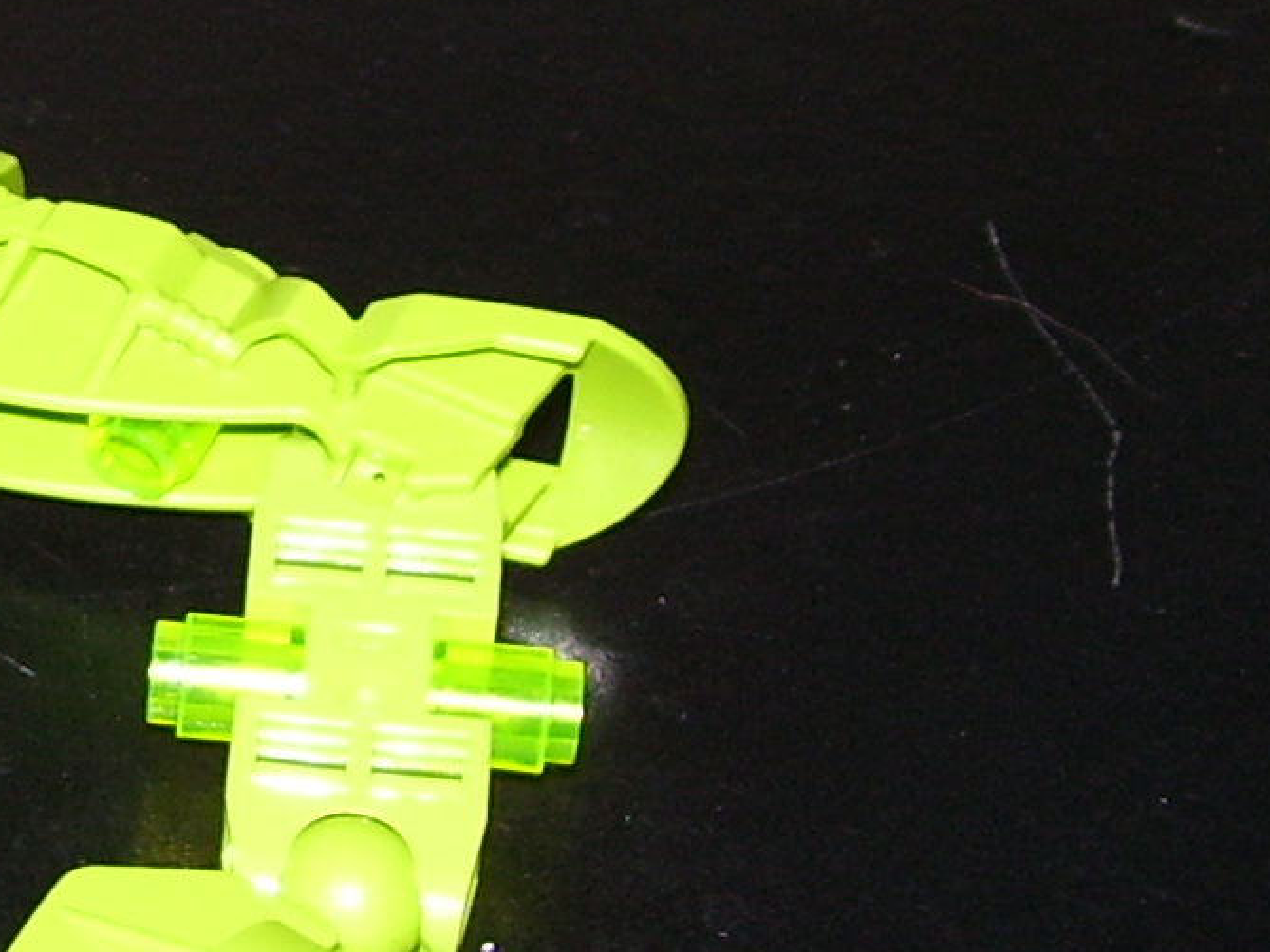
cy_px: 32
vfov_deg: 11.8
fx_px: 4550
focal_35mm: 124
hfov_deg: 14.7
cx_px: -661
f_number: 2.7
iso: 80
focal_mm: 6
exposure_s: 1/60
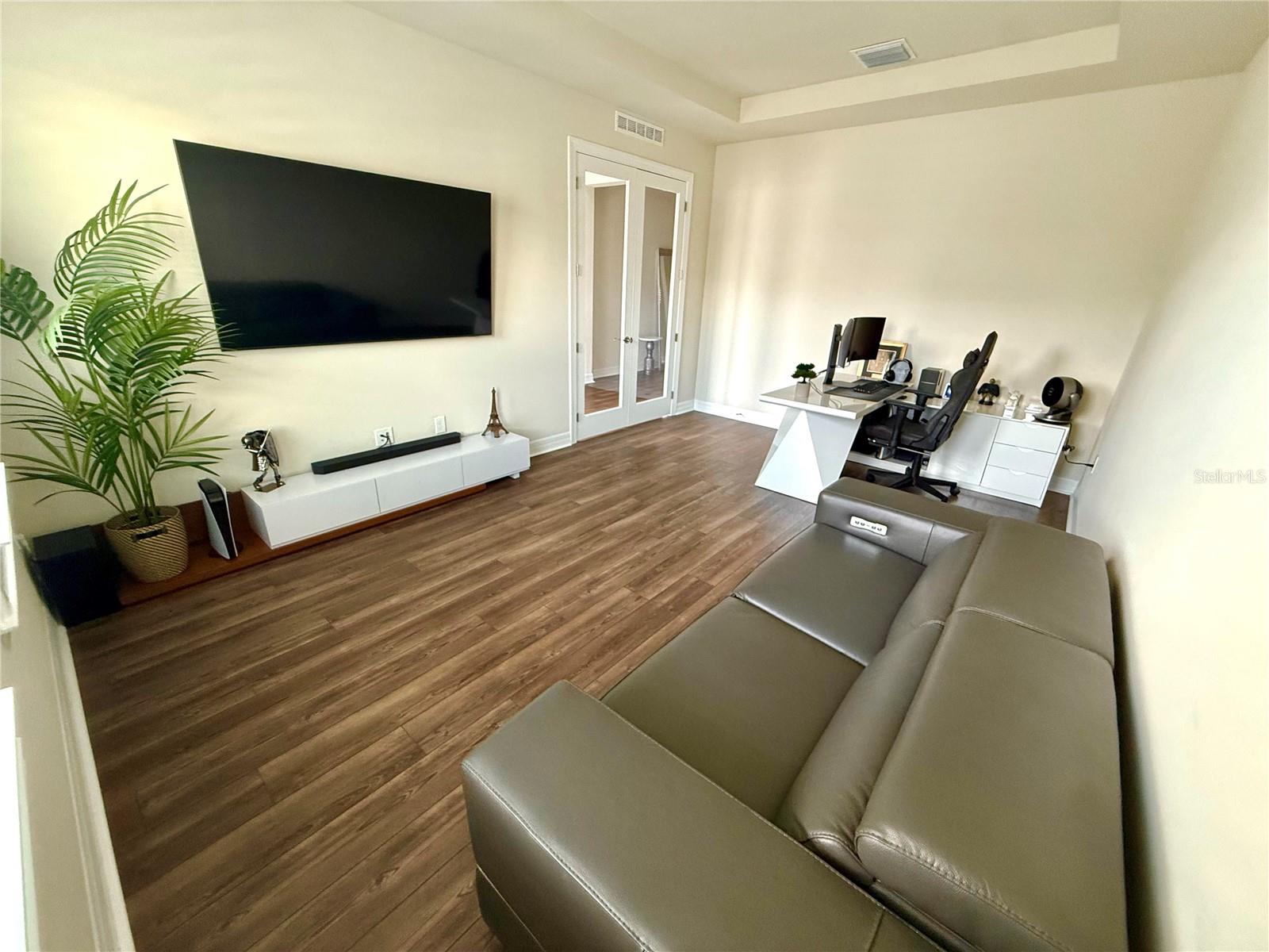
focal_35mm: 14
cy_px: 476
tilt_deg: -21.0
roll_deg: -2.1
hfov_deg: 102.1
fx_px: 513
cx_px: 634
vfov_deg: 85.7
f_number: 2.2
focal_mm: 2.22
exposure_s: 1/99
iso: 320
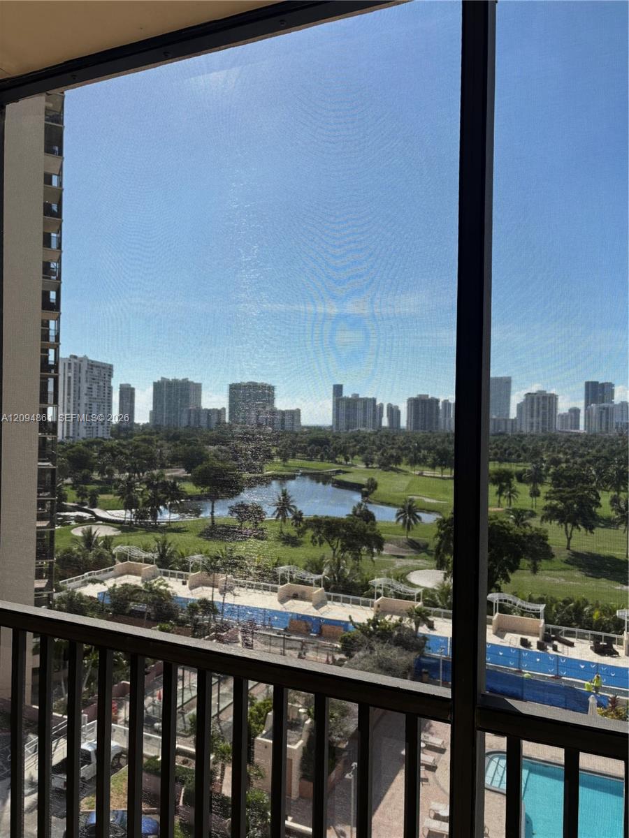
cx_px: 314
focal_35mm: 26
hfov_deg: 53.1
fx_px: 630
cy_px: 419
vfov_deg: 67.3
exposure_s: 1/4082
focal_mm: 5.96
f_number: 1.6
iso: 50
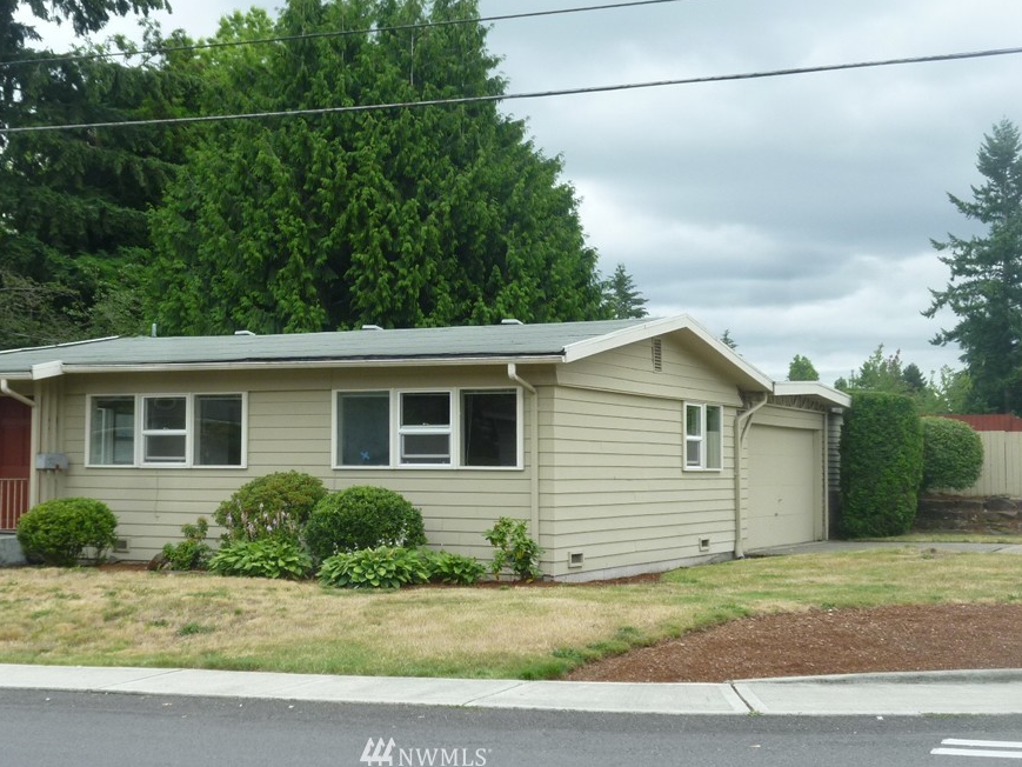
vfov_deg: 27.5
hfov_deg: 36.1
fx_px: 1565
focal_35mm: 53
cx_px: 426
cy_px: 345
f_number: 4.2
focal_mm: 8.1
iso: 100
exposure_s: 1/250
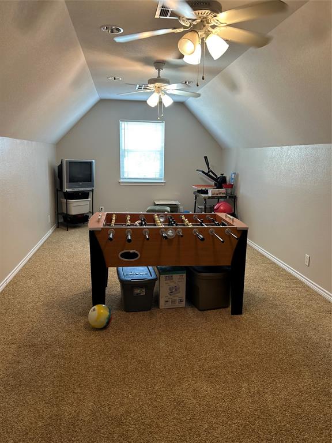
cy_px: 222
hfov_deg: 53.1
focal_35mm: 26
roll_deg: -1.4
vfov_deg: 67.3
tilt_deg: -11.2
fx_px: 332
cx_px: 166
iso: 100
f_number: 1.5
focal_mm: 5.7
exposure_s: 1/60
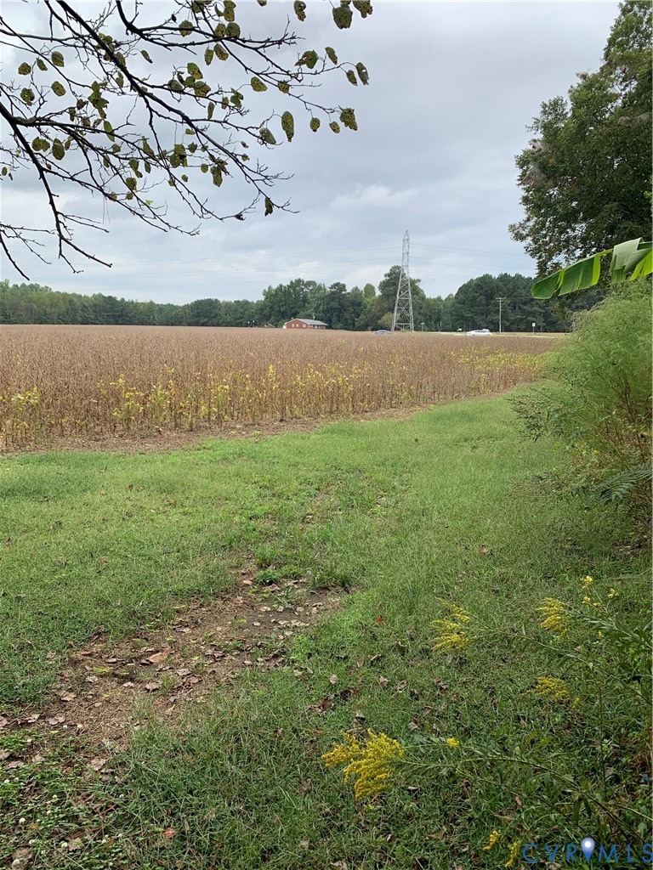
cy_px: 435
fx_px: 654
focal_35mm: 26
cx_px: 326
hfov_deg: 53.1
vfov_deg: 67.3
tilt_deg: -8.1
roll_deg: -0.7
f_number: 1.8
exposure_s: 1/502
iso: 25
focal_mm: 4.25
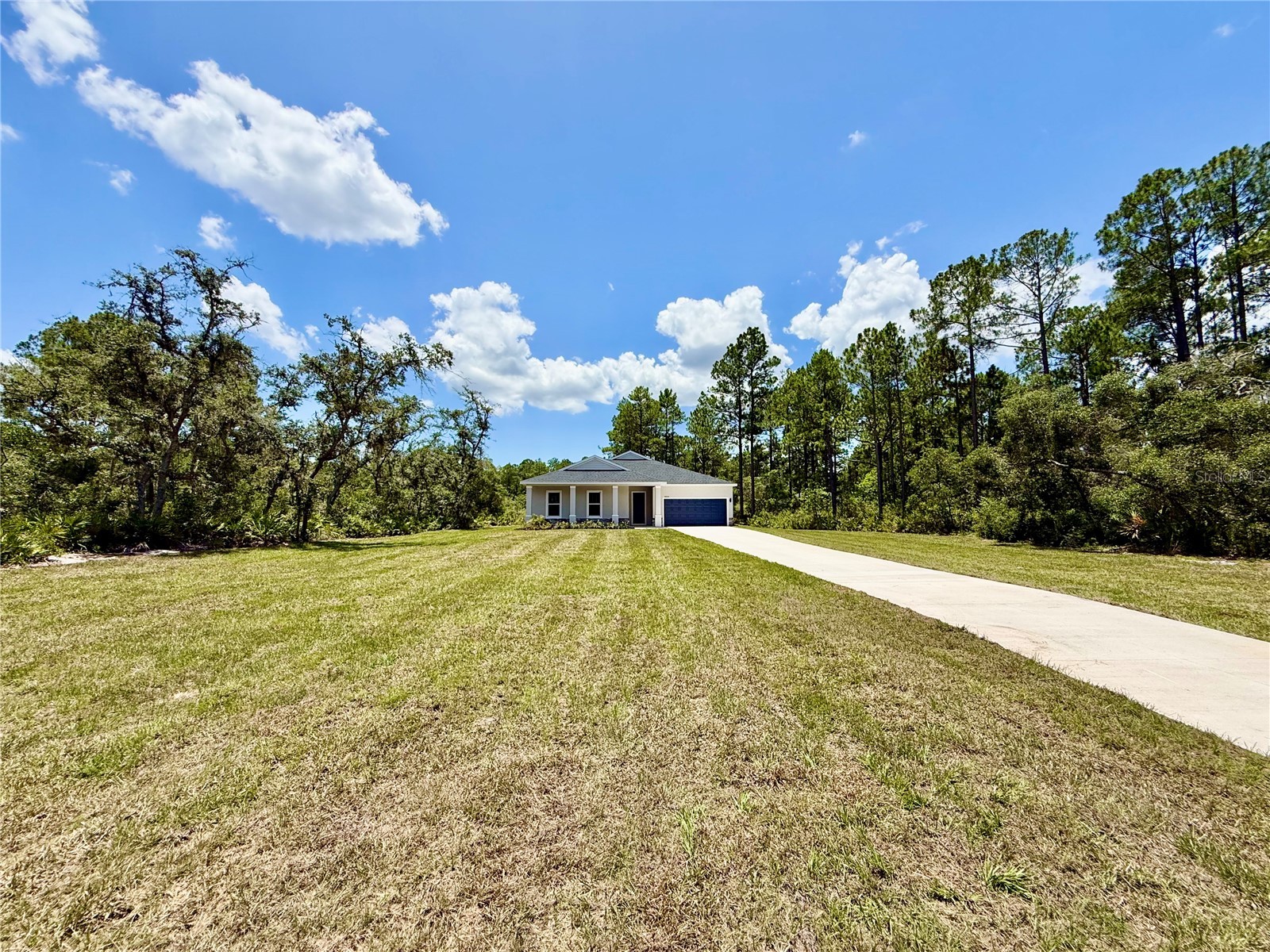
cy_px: 476
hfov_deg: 102.1
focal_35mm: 14
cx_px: 635
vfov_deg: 85.7
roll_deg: +0.9
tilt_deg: +5.0
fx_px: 514
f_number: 2.2
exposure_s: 1/2717
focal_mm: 2.22
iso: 50
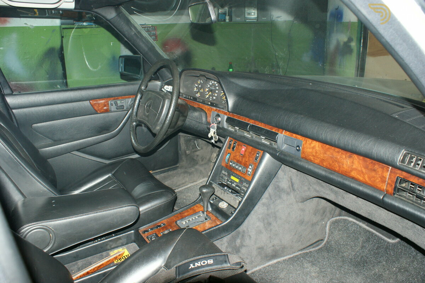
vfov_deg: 47.9
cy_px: 142
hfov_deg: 67.4
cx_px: 212
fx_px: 319
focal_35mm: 27
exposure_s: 1/60
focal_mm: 18
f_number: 5.6
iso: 400
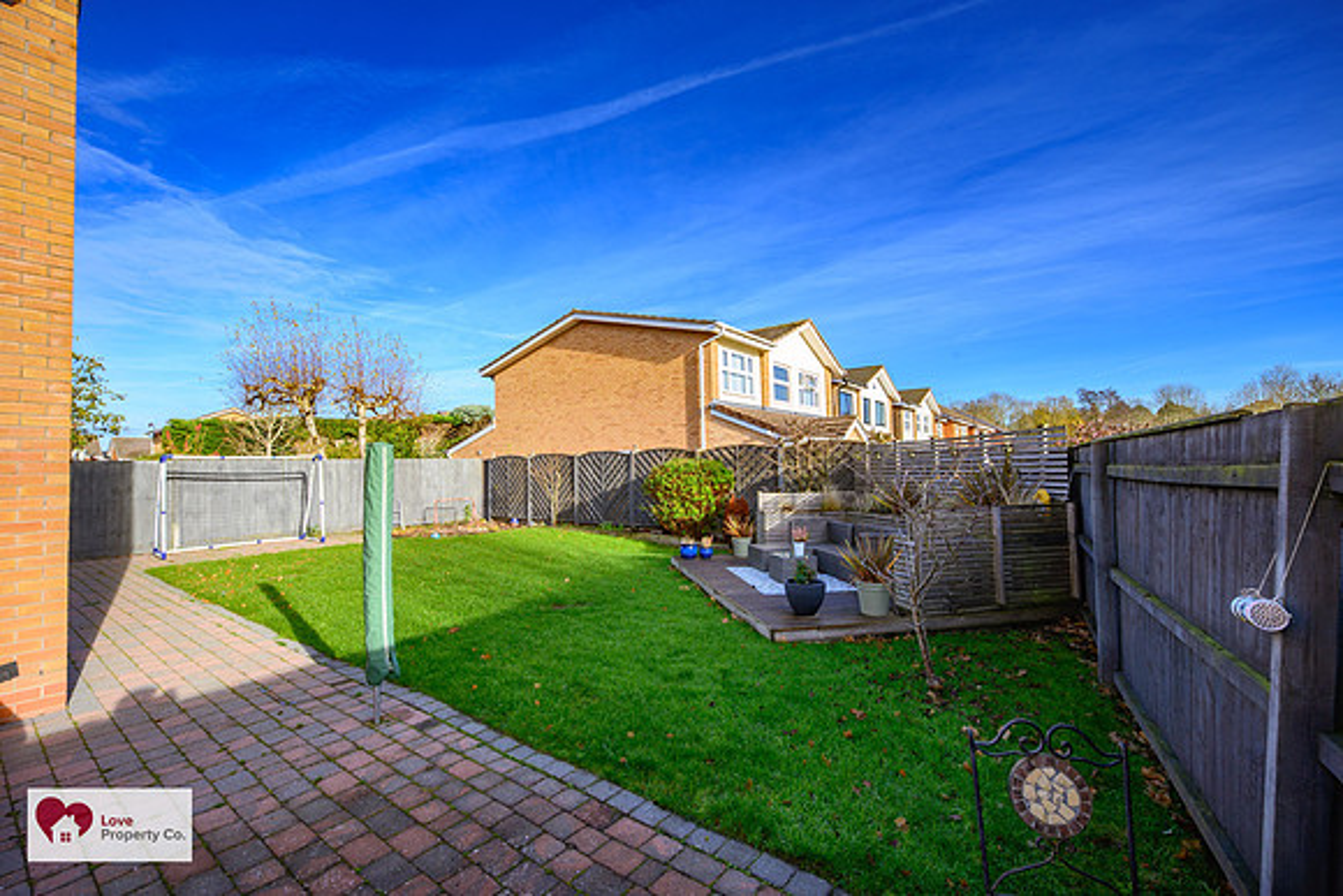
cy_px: 448
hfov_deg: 100.4
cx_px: 672
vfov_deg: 77.4
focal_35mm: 15
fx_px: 560
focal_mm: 15
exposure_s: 1/30
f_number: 14
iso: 100
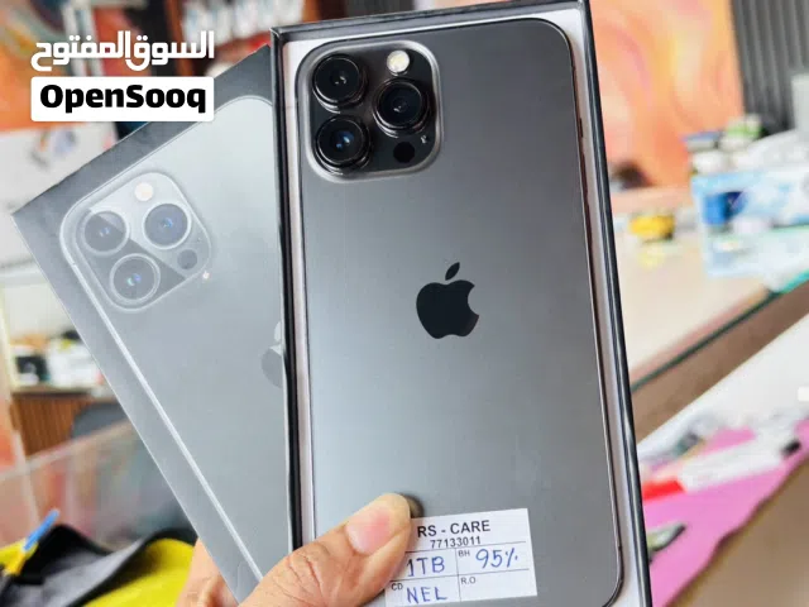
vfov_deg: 53.1
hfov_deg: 67.3
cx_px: 404
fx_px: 608
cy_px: 304
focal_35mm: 26
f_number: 1.6
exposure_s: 1/100
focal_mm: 5.96
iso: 64
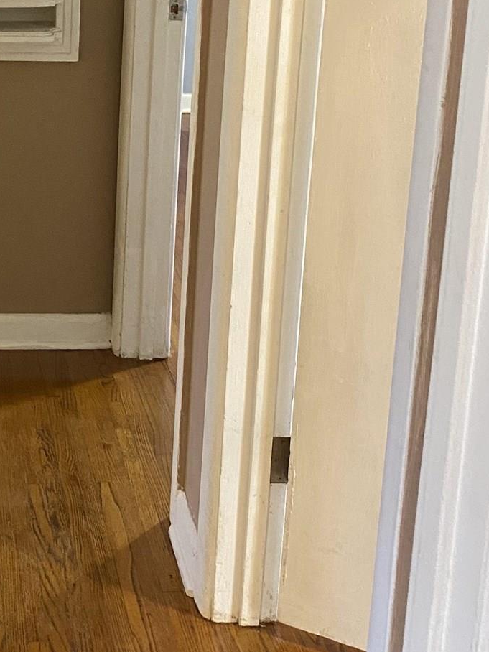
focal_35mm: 66
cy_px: 122
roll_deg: -0.6
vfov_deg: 28.7
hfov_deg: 21.5
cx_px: 2
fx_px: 1243
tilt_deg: -12.5
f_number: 1.8
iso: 400
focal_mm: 4.25
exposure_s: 1/60
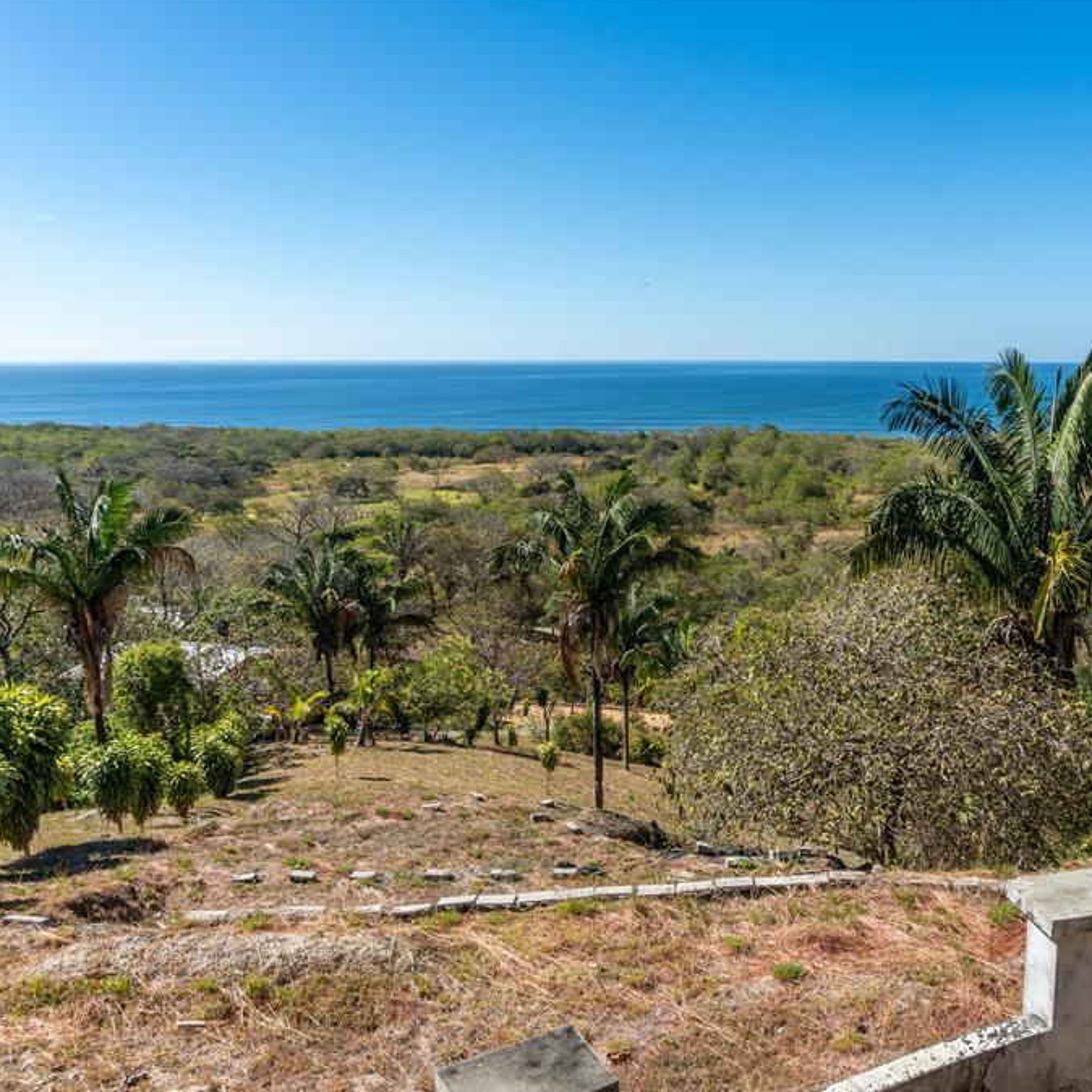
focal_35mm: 31
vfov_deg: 52.5
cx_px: 723
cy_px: 543
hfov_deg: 51.6
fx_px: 1106
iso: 200
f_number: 13
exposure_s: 1/160
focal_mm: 16
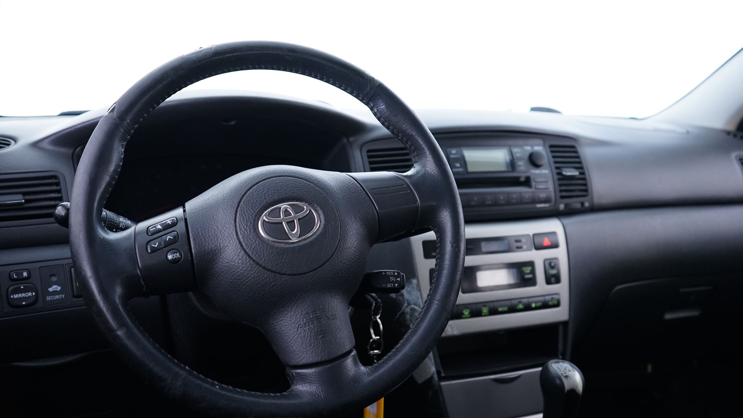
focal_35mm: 35
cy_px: 211
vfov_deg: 33.7
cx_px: 371
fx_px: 690
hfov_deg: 56.6
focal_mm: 33
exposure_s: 1/10
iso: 1250
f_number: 4
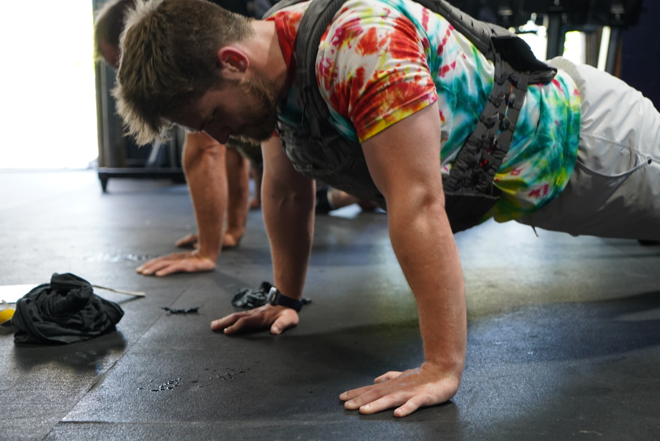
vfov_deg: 26.0
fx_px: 954
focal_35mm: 52
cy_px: 220
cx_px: 330
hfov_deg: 38.2
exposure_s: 1/160
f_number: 4
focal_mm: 52
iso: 2500
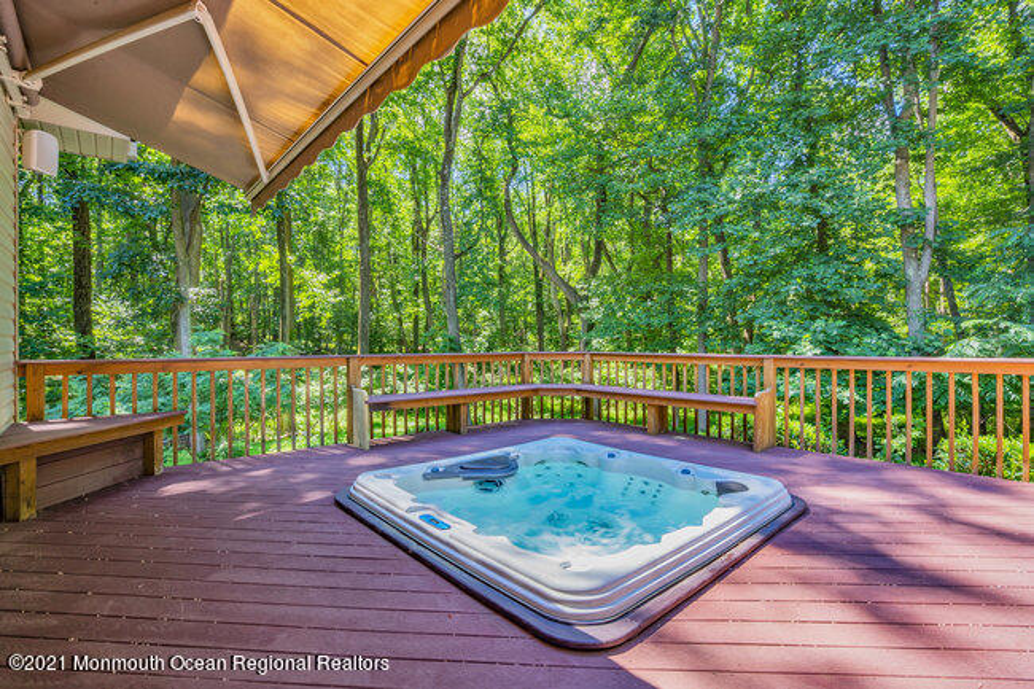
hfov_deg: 96.8
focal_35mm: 16
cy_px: 344
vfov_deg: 73.7
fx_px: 459
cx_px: 517
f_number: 16
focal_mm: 16
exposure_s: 1/6
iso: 100
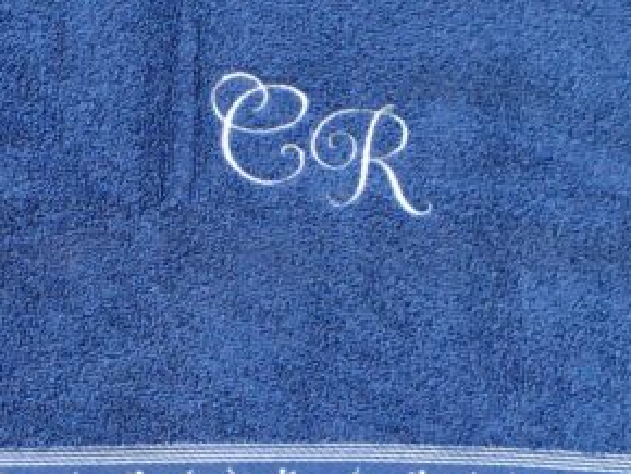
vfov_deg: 24.4
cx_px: 159
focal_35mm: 60
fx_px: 1095
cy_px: 230
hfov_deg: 31.6
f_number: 2.2
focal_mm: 4.15
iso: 200
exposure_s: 1/33
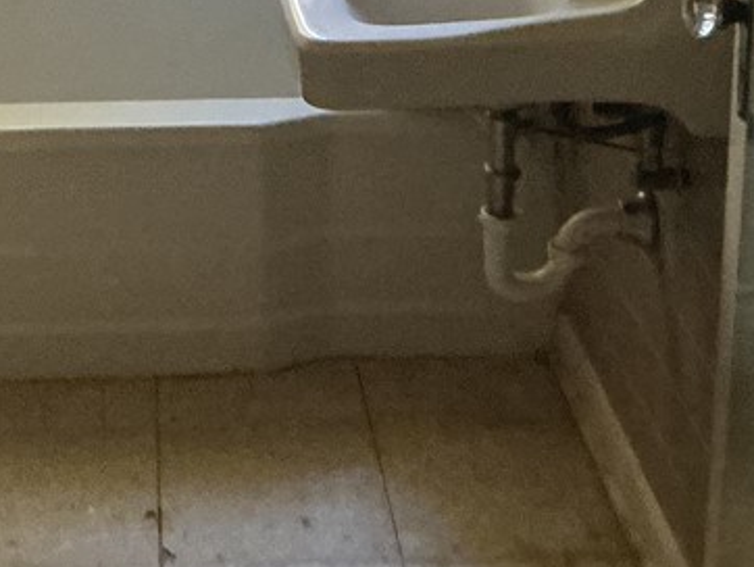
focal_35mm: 82
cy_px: -175
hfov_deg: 23.4
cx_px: 125
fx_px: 1787
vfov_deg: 16.9
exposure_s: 1/30
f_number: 1.8
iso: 250
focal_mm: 3
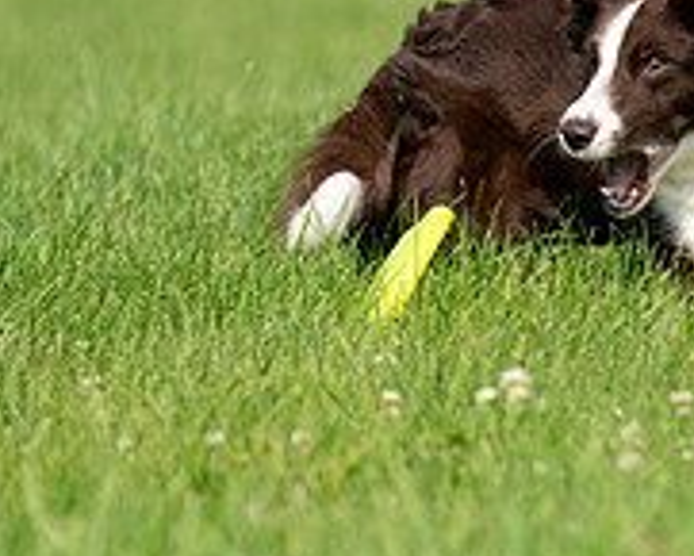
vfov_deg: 1.6
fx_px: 20140
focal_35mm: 980
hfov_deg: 2.0
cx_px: 798
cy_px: -151
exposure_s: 1/4000
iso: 800
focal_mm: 326
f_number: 6.3
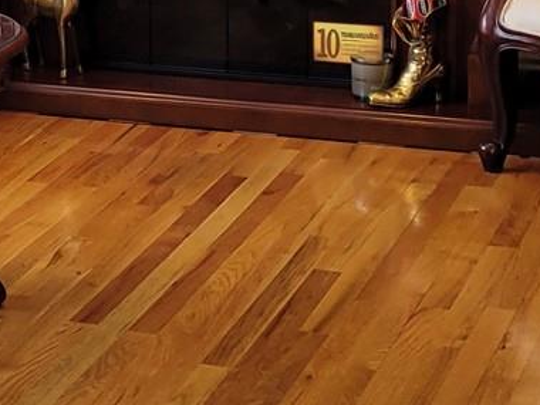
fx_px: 2184
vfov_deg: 10.3
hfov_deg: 13.7
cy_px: -141
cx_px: -101
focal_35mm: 140
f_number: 1.8
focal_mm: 5.4
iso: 64
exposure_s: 1/120
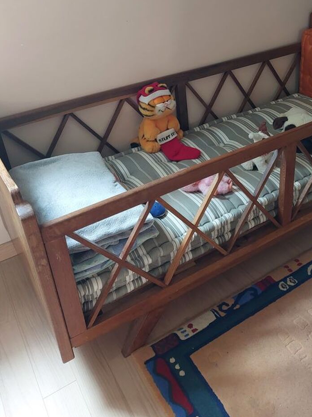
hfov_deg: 39.0
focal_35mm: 36
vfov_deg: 50.4
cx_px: 217
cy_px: 138
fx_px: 433
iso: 400
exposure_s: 1/50
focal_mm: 5.23
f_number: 1.8
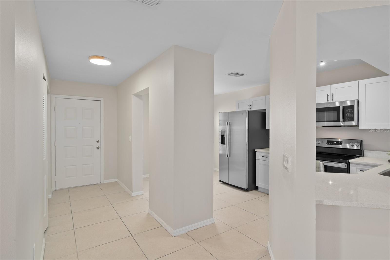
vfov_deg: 67.4
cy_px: 130
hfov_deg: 90.0
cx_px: 195
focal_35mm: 18
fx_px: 195
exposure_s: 1
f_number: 8
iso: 320
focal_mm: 18
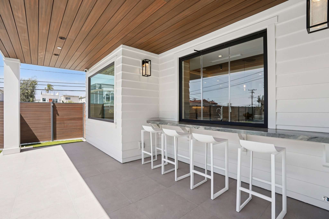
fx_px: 146
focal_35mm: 16
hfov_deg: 96.7
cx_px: 164
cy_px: 110
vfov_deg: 73.7
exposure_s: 1/320
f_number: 8
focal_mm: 16
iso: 400
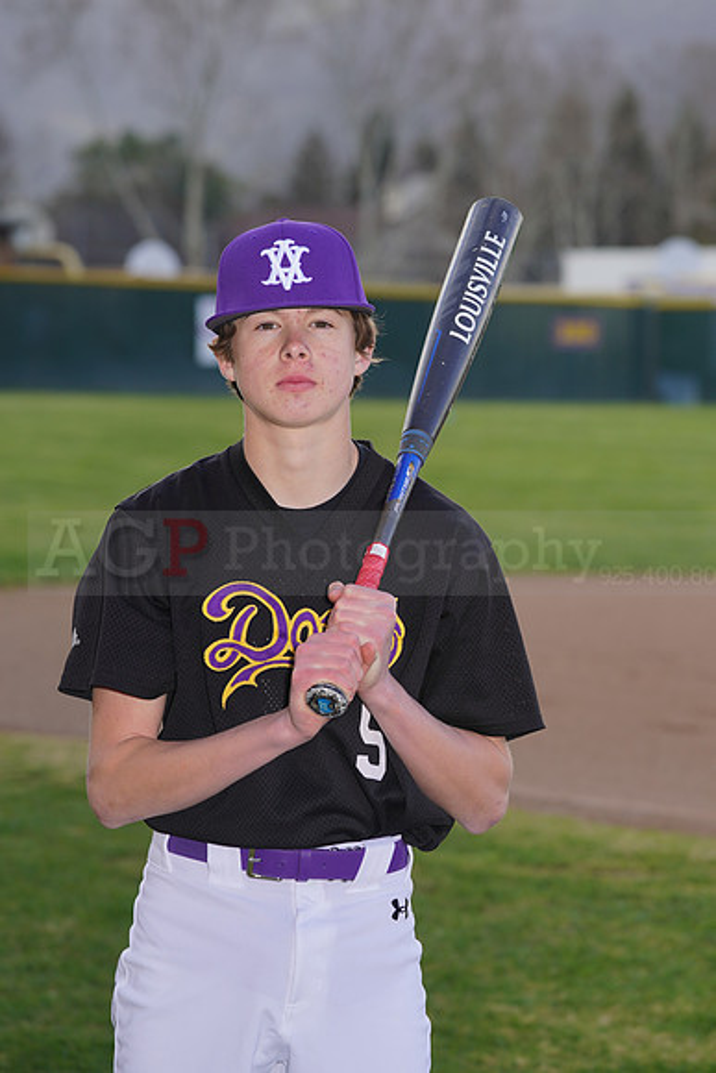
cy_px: 536
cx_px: 358
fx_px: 4949
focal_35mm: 166
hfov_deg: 8.3
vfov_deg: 12.4
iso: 100
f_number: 7.1
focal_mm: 166
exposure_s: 1/200
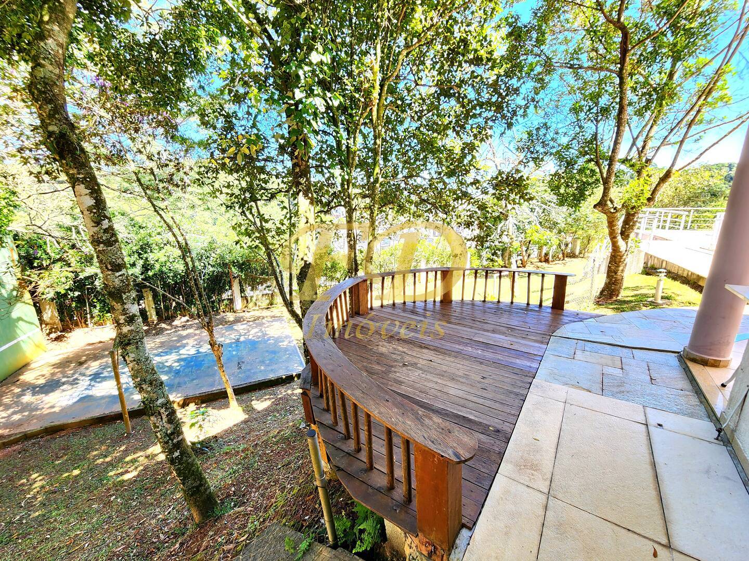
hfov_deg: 106.2
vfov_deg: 89.9
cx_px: 374
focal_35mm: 13
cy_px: 280
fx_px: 281
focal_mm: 2.2
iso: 50
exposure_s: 1/60.2
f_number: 2.2
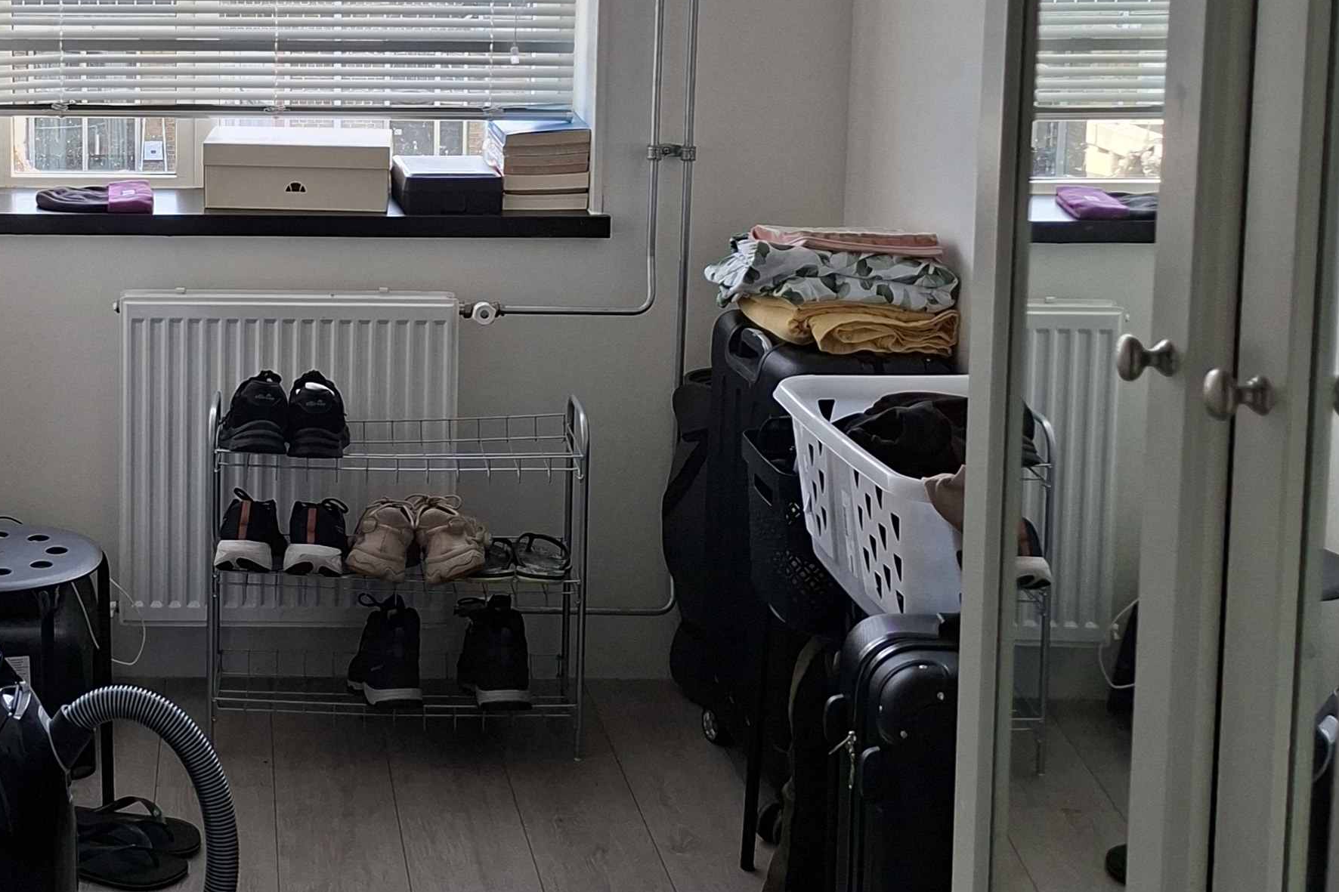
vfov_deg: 24.6
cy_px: 171
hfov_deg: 35.6
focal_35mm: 54
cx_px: 256
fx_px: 2008
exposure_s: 1/180
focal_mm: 5.54
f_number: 1.8
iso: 50
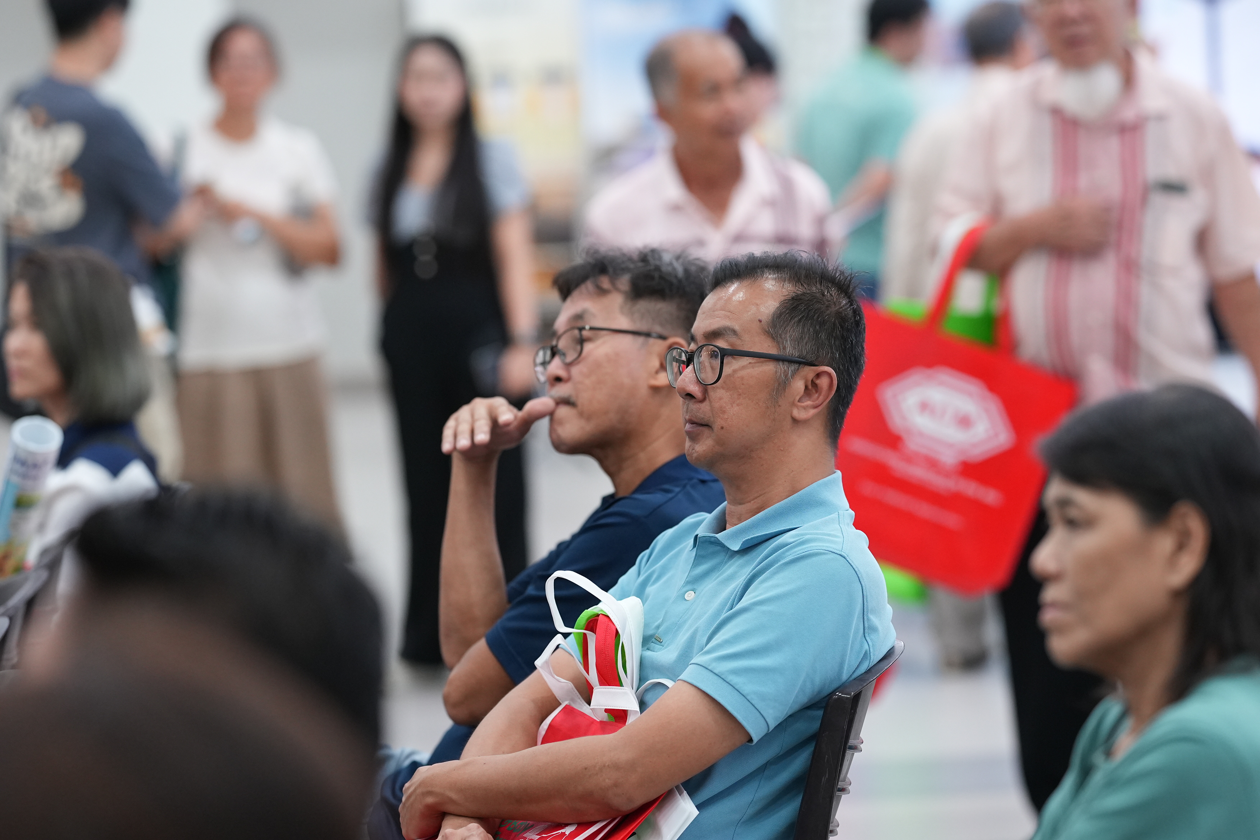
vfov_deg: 10.2
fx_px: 4725
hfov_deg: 15.2
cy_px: 420
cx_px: 630
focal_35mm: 135
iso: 2500
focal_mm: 135
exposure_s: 1/200
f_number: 2.8
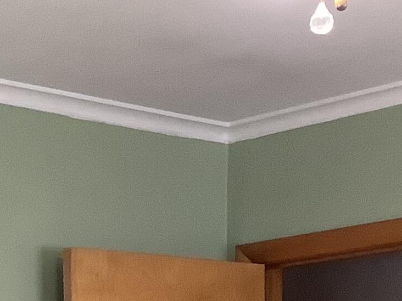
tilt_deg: -3.8
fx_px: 1475
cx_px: -31
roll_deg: +0.6
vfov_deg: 10.9
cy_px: 558
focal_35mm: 127
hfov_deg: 15.2
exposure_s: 1/60
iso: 200
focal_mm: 3.3
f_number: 2.4
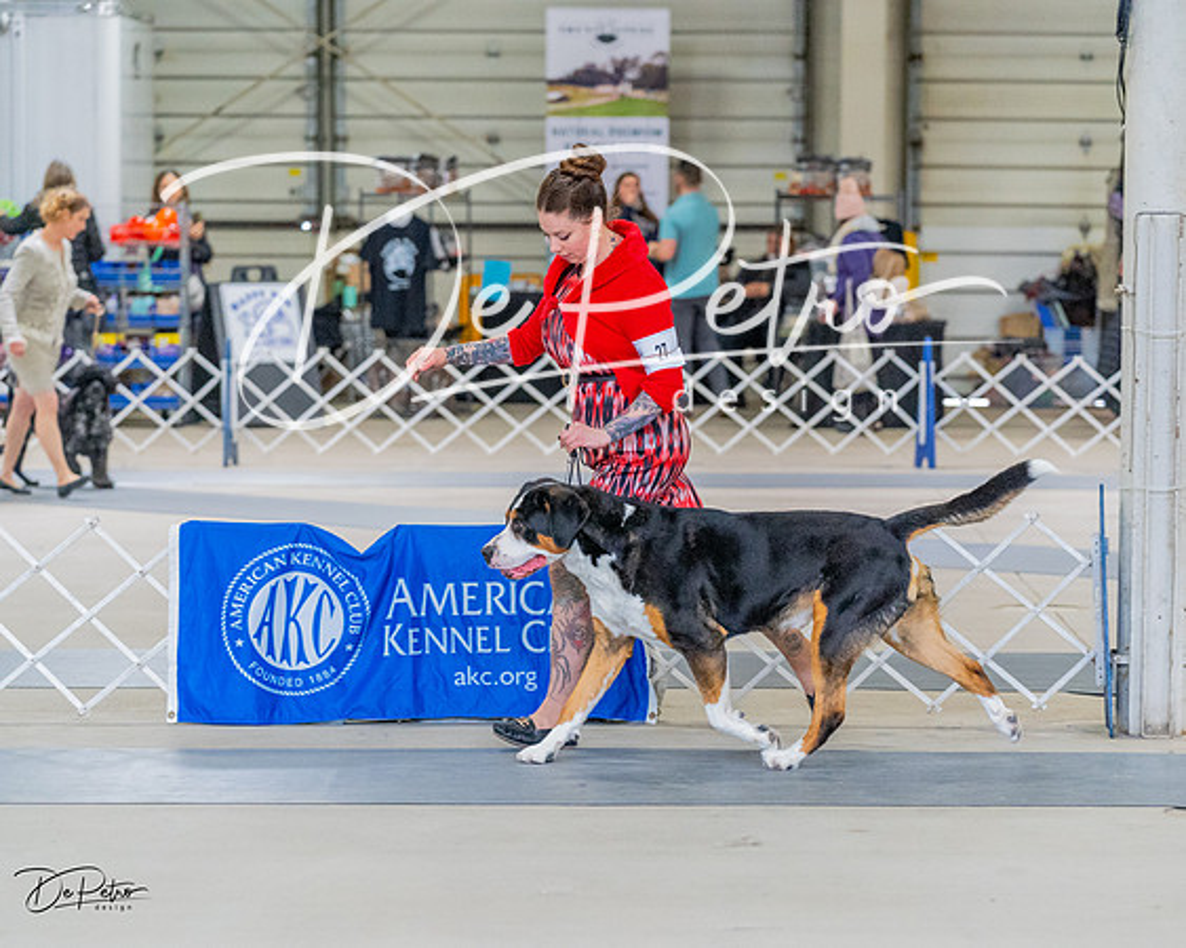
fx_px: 4940
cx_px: 593
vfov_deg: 11.0
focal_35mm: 141
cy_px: 474
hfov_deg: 13.7
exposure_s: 1/400
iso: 6400
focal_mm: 125
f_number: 3.5
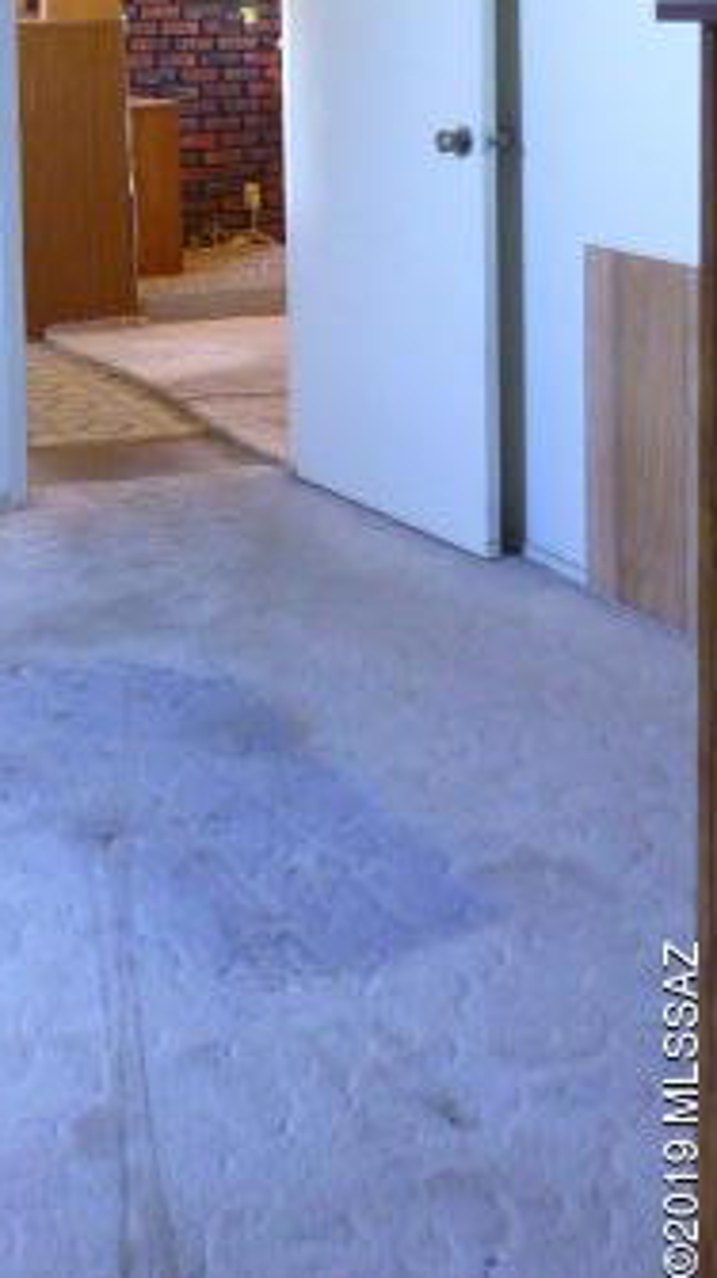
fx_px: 1693
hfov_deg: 22.0
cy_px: 80
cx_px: -156
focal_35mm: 50
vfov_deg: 38.0
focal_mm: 4.3
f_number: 3.3
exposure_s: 1/10
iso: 400
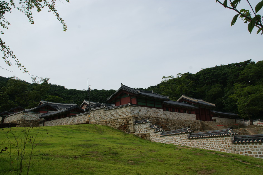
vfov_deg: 43.5
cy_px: 88
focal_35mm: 30
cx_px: 132
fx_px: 219
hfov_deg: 62.0
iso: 100
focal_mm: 20
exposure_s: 1/160
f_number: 11
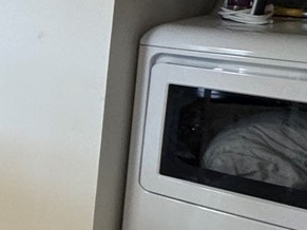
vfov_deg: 18.9
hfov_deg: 15.5
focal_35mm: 77
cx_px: -404
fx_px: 683
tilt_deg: -7.9
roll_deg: +0.7
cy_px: 34
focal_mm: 2.22
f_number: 2.2
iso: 200
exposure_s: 1/60
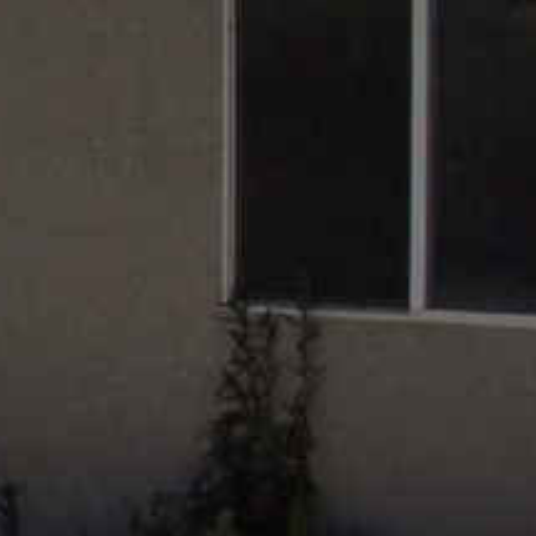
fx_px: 2803
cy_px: 396
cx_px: -112
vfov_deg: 10.9
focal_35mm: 160
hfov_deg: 10.7
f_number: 5.6
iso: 80
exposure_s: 1/500
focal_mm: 6.3
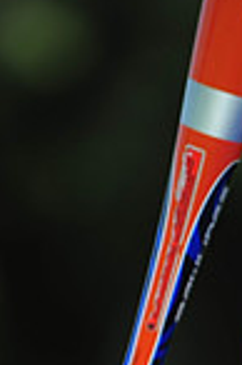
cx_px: 419
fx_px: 8045
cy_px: 648
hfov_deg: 1.7
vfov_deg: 2.6
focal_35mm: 796
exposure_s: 1/1250
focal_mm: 200
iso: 200
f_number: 4.5
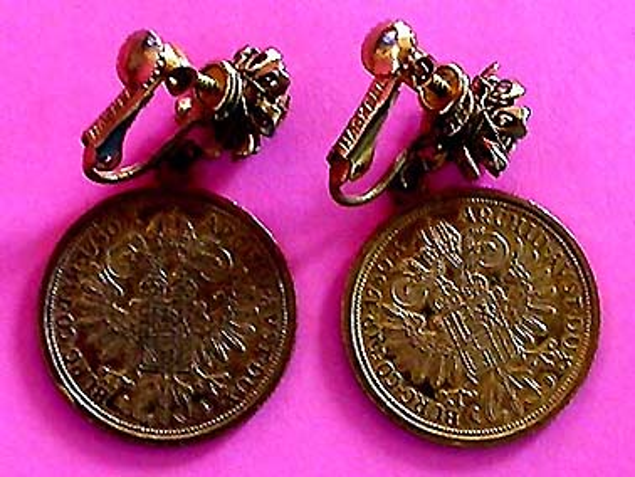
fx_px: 698
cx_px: 318
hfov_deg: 48.9
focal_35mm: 38
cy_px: 238
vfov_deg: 37.8
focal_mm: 7.85
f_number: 2.6
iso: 100
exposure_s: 1/17.8
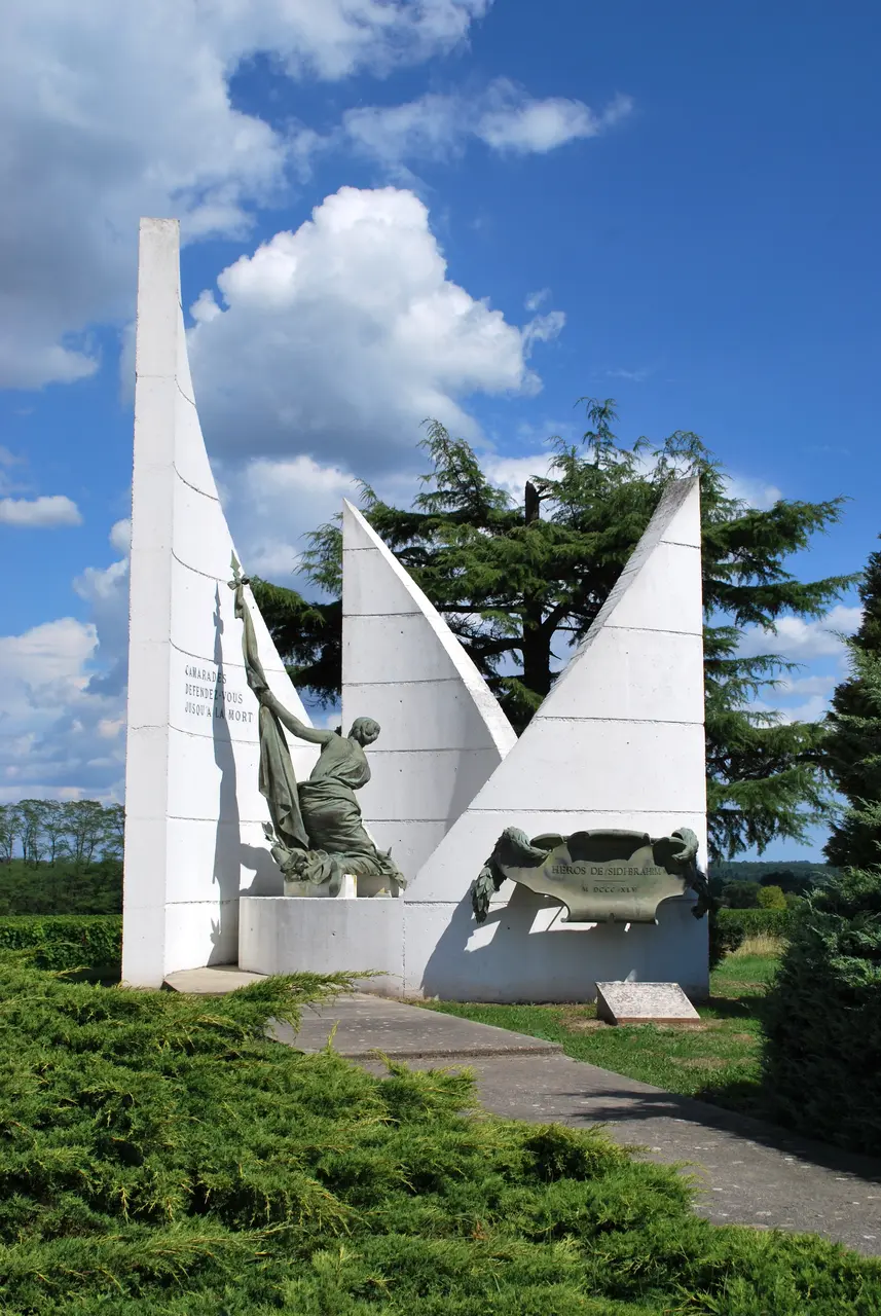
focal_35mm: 44
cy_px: 658
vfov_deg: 44.9
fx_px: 1592
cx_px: 440
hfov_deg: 30.9
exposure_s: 1/400
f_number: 10
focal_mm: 29
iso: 100
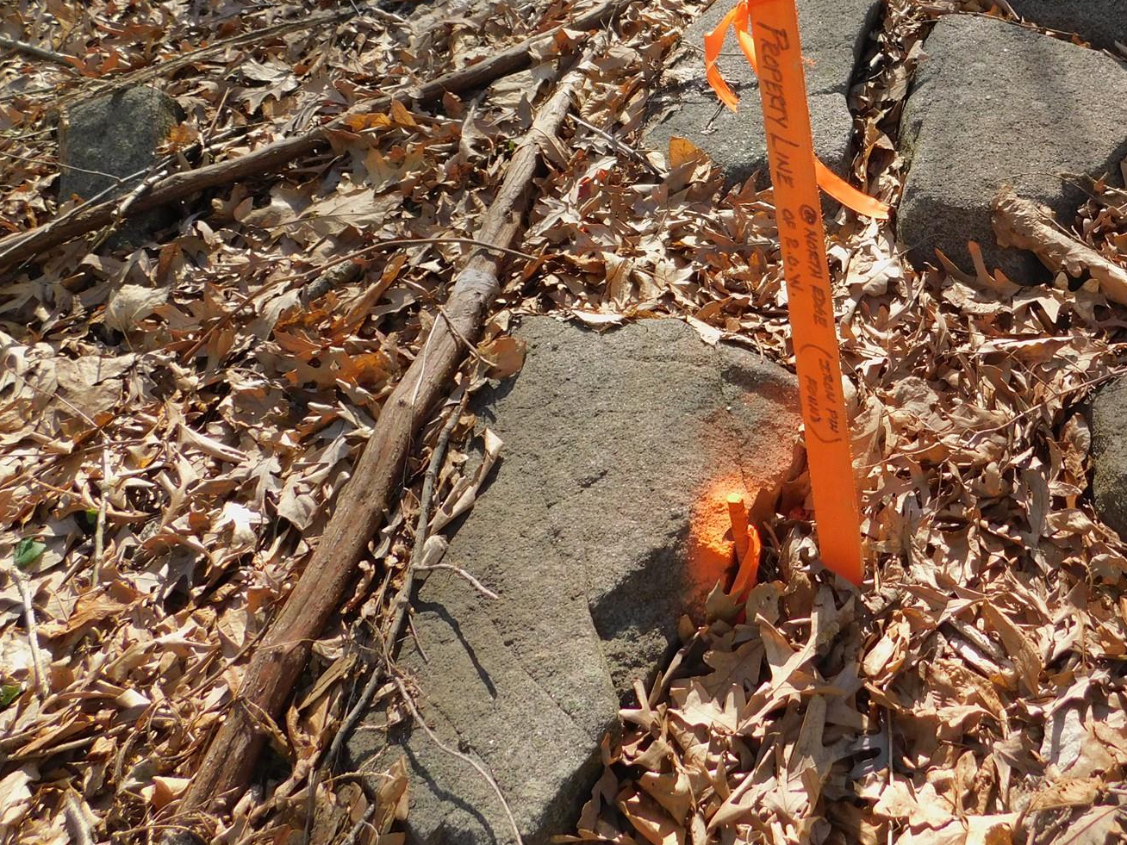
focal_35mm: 36
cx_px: 791
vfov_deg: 38.4
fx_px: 1172
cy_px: 190
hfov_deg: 50.0
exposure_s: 1/640
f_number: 3
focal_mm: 4
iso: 125
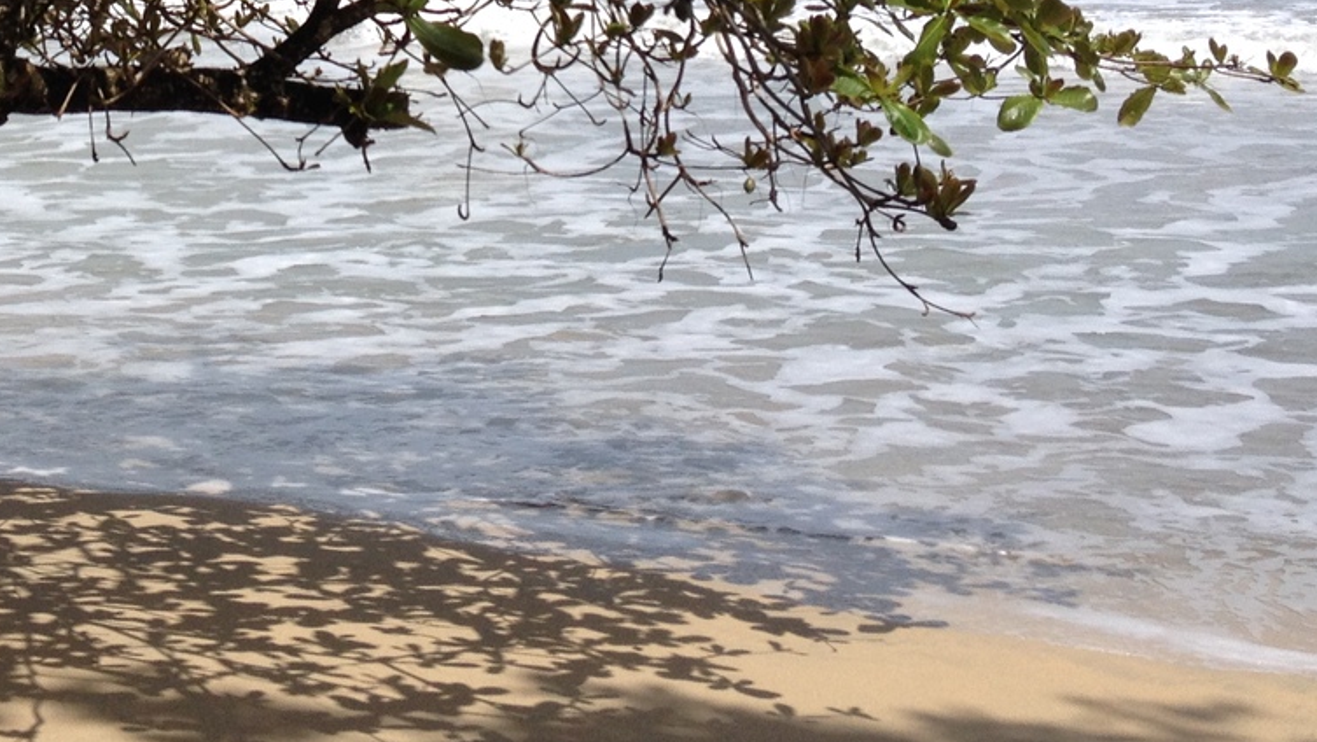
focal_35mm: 81
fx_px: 2829
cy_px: -289
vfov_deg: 14.2
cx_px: 271
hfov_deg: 25.8
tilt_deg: -1.0
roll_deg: +2.0
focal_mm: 4.28
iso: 50
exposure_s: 1/2404
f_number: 2.4
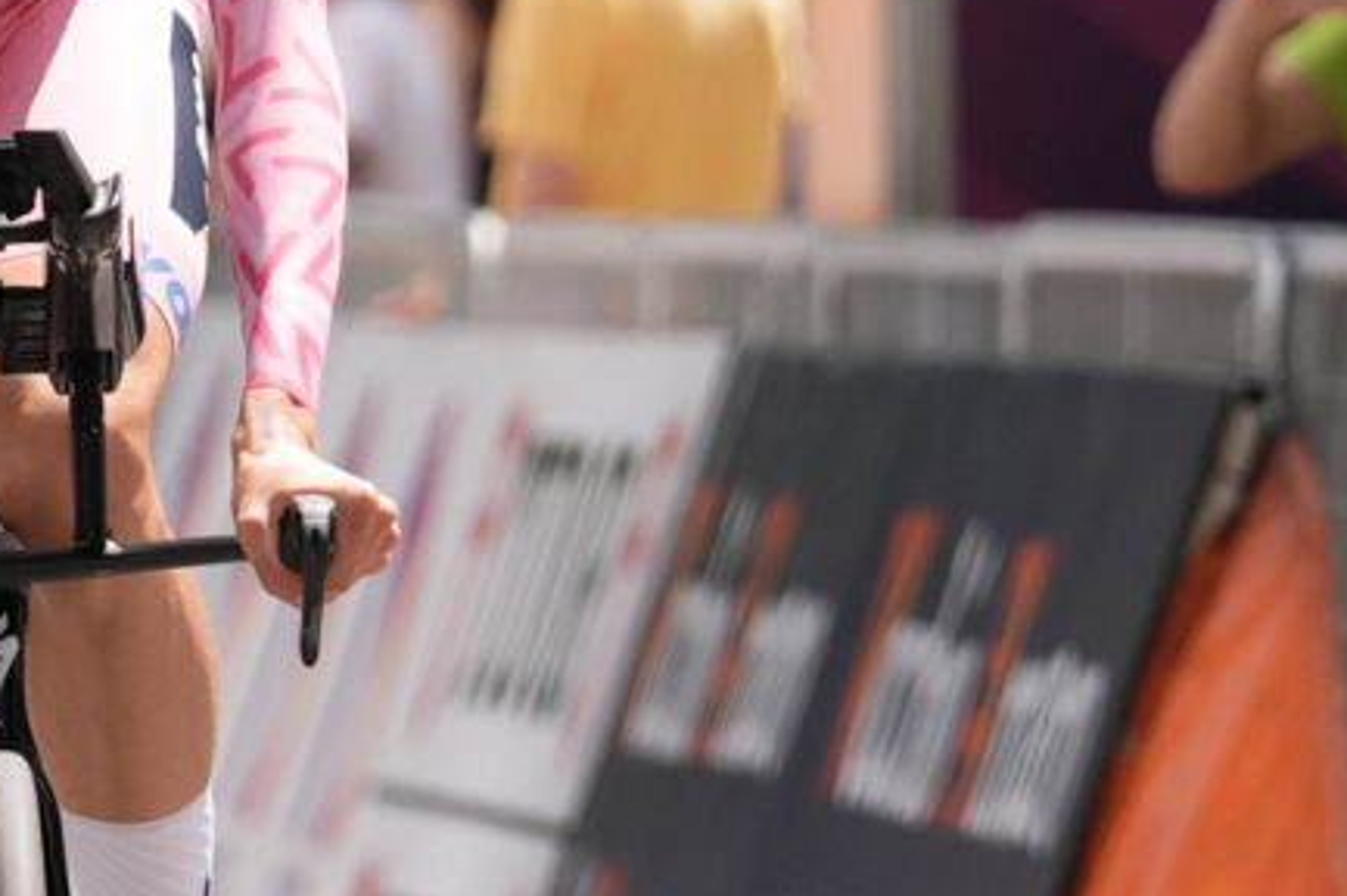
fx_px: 14506
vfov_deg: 3.5
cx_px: -156
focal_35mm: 388
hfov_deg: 5.3
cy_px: -3
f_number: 3.5
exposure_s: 1/2500
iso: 320
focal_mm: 168
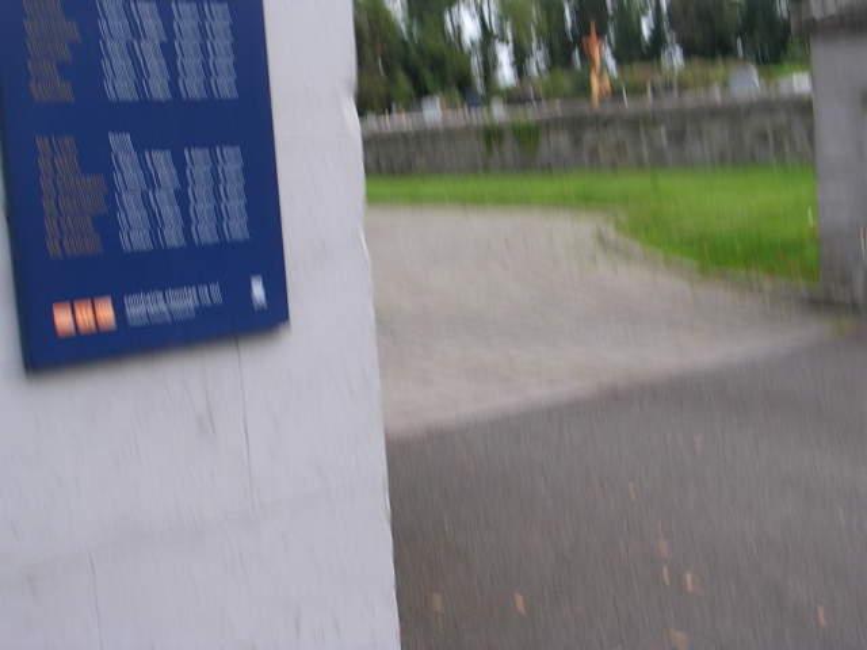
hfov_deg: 34.3
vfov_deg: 26.1
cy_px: 325
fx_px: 1403
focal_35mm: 56
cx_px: 434
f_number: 3.3
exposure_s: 1/46.8
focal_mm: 8.5
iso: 50
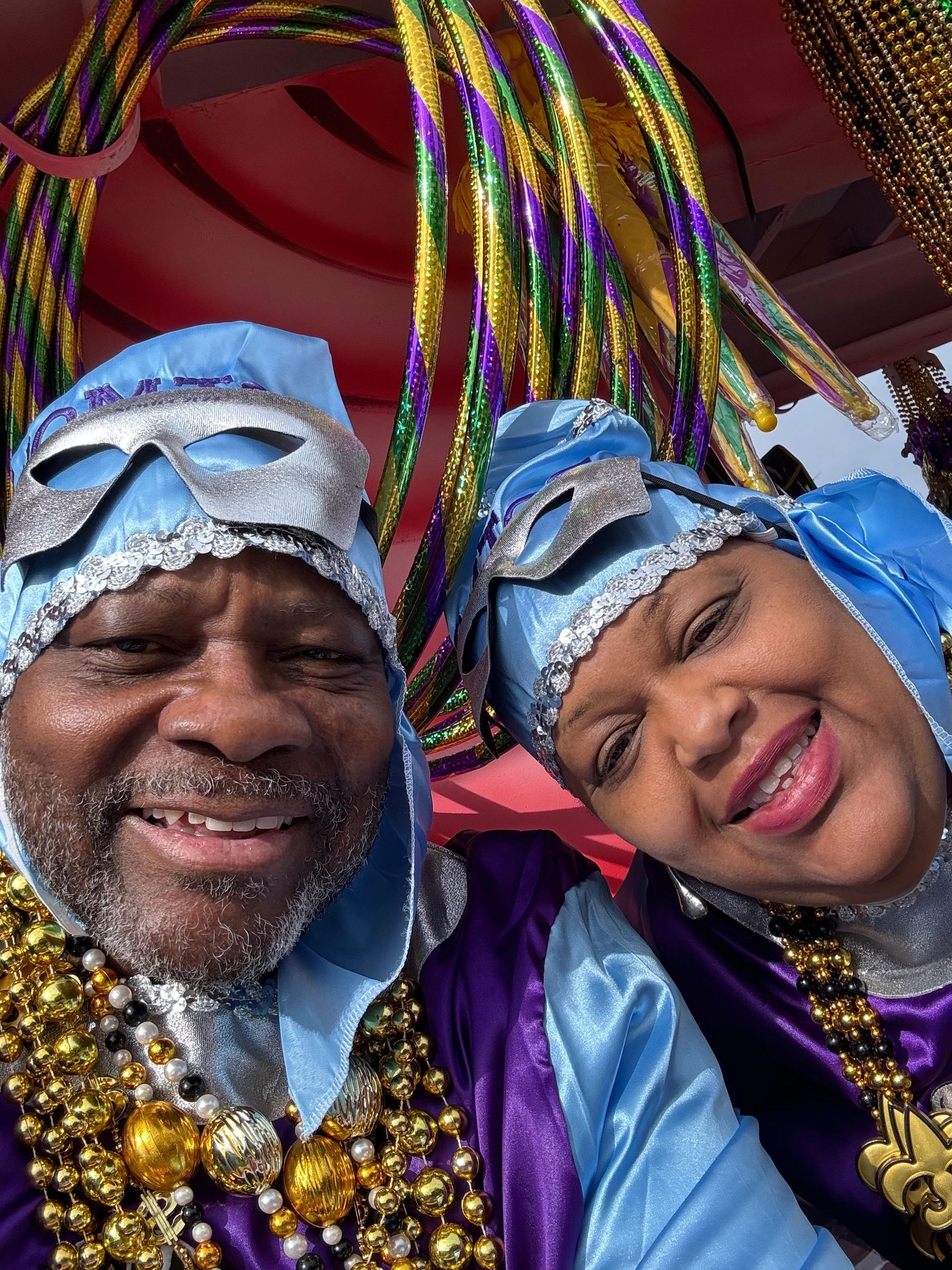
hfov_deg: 46.8
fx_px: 1100
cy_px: 635
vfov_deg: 60.0
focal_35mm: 30
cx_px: 476
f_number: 1.9
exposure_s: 1/761
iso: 25
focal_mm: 2.69
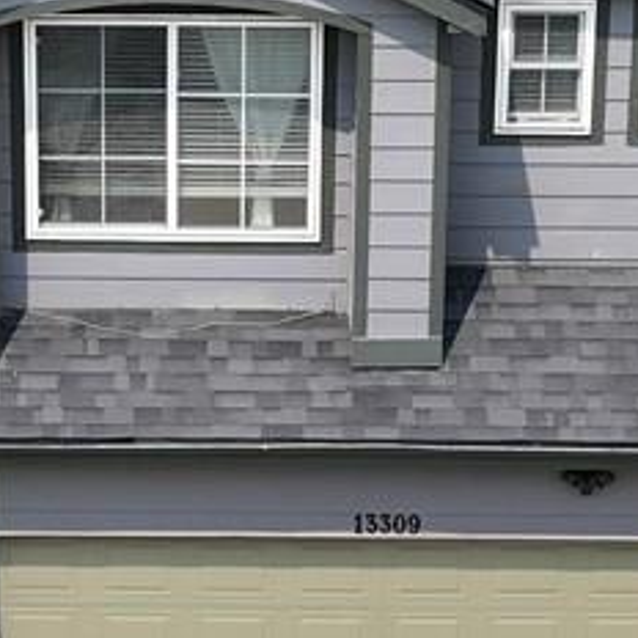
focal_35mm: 146
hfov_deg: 11.9
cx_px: 148
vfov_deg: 11.9
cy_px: 96
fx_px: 3044
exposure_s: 1/1600
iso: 100
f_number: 2.8
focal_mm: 12.29
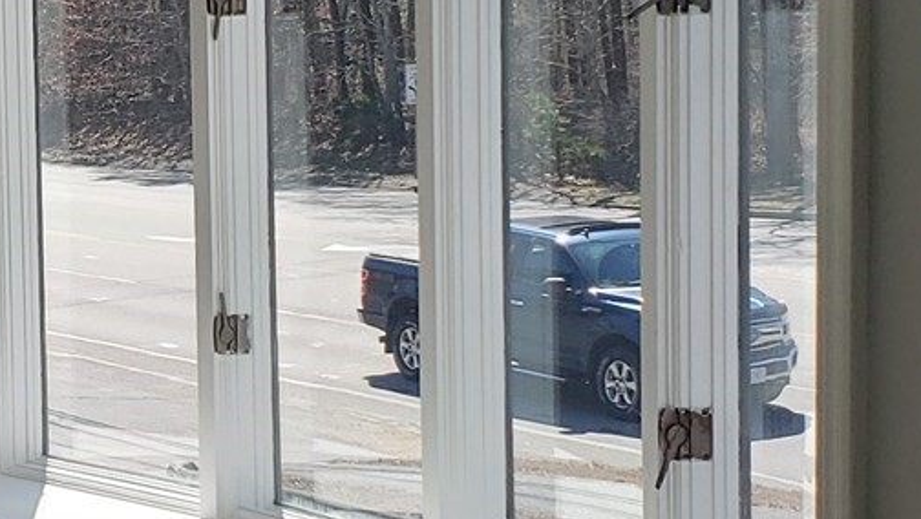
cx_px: -166
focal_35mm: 115
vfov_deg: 10.5
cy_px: 172
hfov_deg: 17.8
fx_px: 2810
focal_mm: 4.3
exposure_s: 1/574
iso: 50
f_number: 2.4
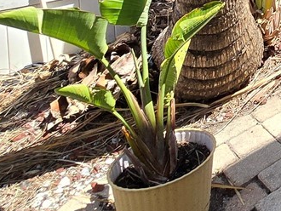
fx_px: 512
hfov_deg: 21.5
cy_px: -185
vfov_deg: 17.9
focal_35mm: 63
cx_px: 492
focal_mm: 2.2
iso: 50
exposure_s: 1/992
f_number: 2.2
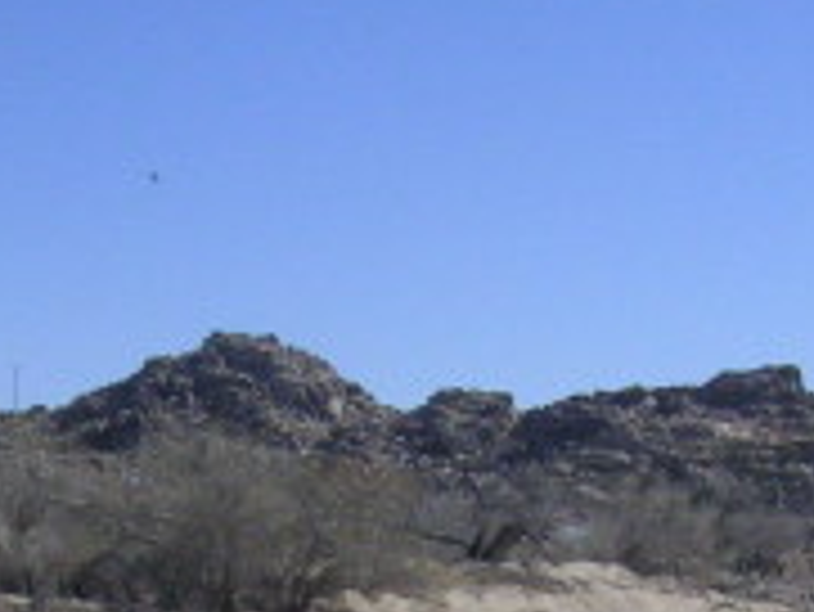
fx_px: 2706
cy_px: 792
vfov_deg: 12.5
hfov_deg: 17.1
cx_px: 492
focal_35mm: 115
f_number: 6.7
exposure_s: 1/1000
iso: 200
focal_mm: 6
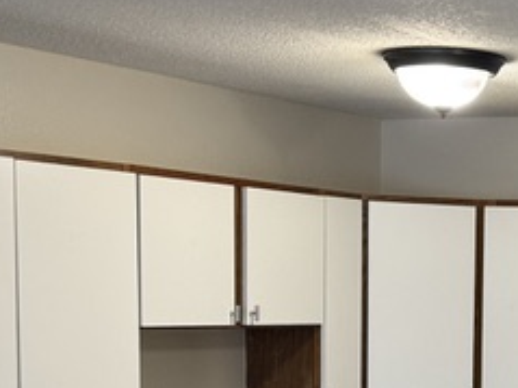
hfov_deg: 18.3
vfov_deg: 13.8
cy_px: 503
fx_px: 1541
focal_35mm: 103
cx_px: 583
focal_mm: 6.76
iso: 125
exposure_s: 1/120
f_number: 1.78
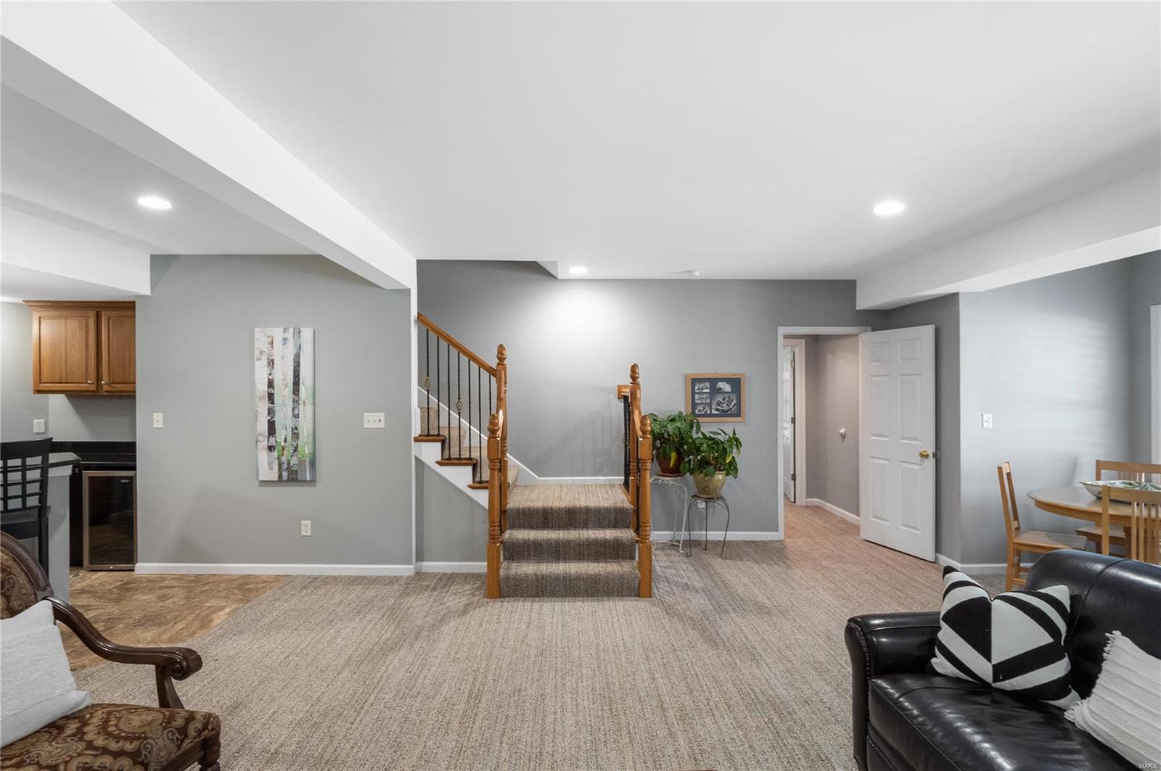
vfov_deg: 67.3
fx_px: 580
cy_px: 386
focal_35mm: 18
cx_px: 580
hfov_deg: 90.1
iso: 1000
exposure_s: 1/4
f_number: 7.1
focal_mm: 9
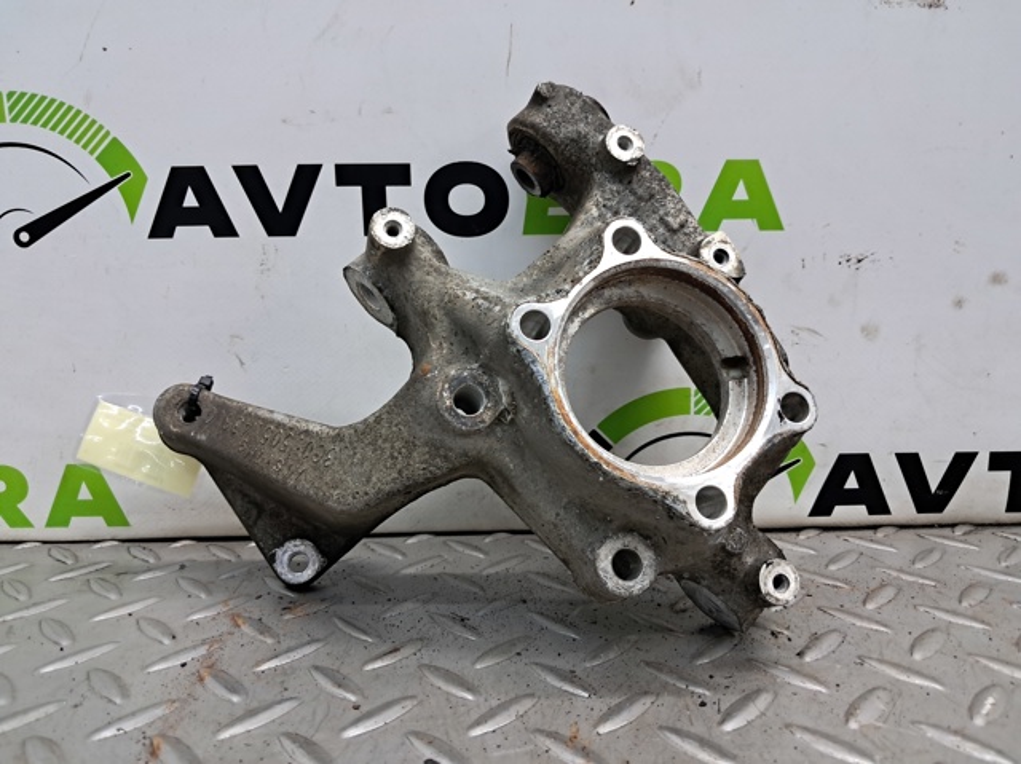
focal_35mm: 27
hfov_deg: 65.4
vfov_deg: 51.3
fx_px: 796
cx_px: 510
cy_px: 382
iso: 160
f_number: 1.8
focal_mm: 4
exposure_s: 1/50
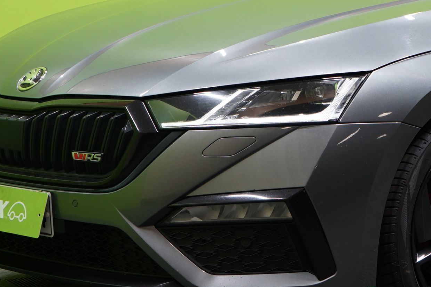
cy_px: 72
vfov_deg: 11.0
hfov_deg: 16.2
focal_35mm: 124
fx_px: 1484
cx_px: 426
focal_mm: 39
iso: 250
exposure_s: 1/25
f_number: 5
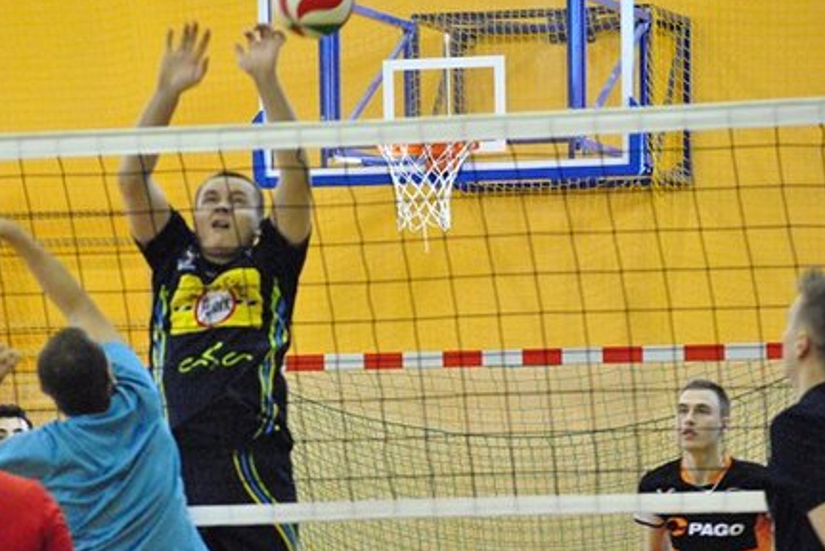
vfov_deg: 5.5
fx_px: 5710
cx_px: 329
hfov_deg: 8.3
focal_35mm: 249
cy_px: 391
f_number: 5
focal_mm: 110
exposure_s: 1/200
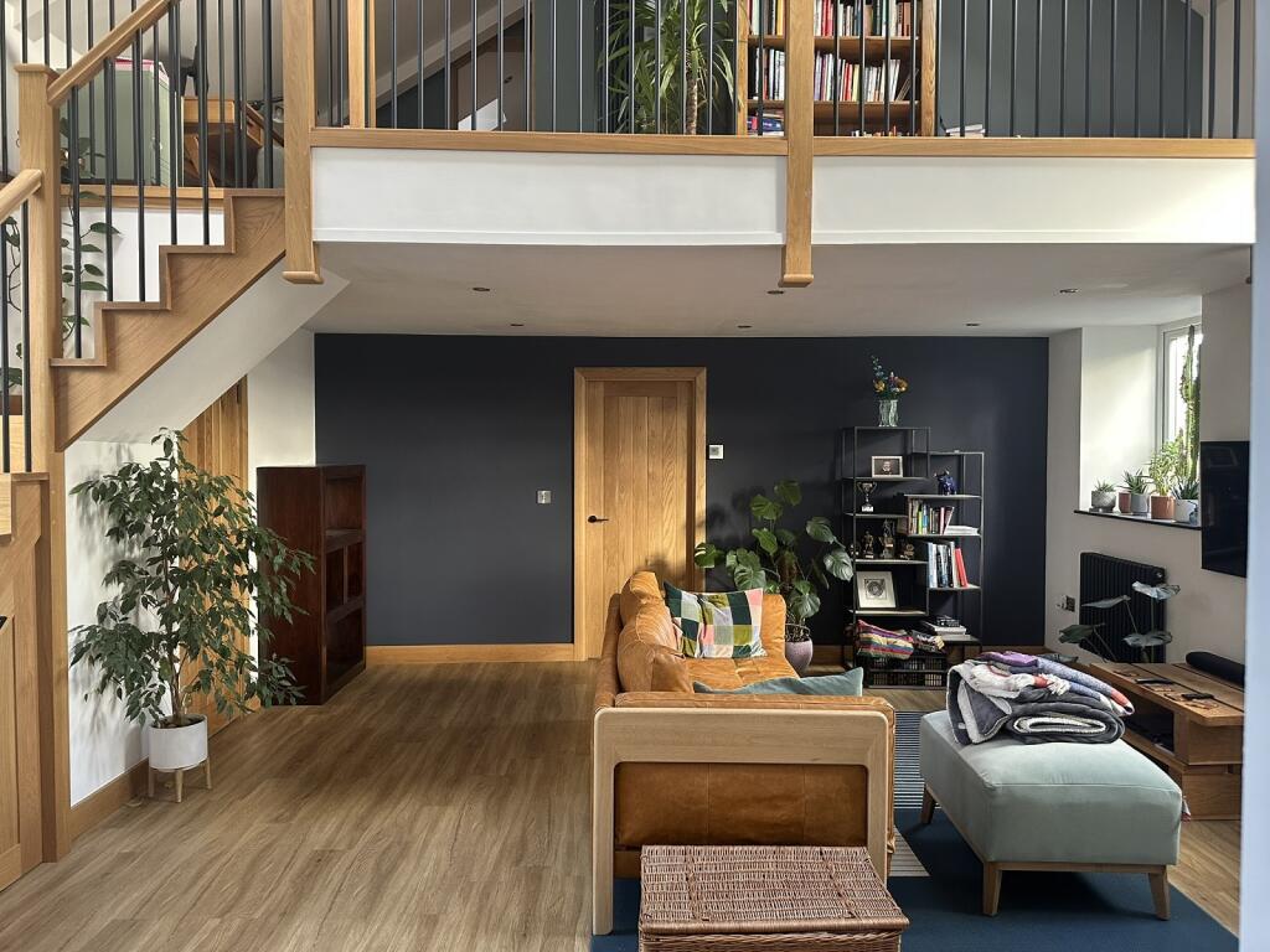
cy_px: 476
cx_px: 635
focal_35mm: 24
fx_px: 881
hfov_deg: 71.6
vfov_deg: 56.8
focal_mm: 6.86
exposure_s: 1/60
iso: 250
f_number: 1.78
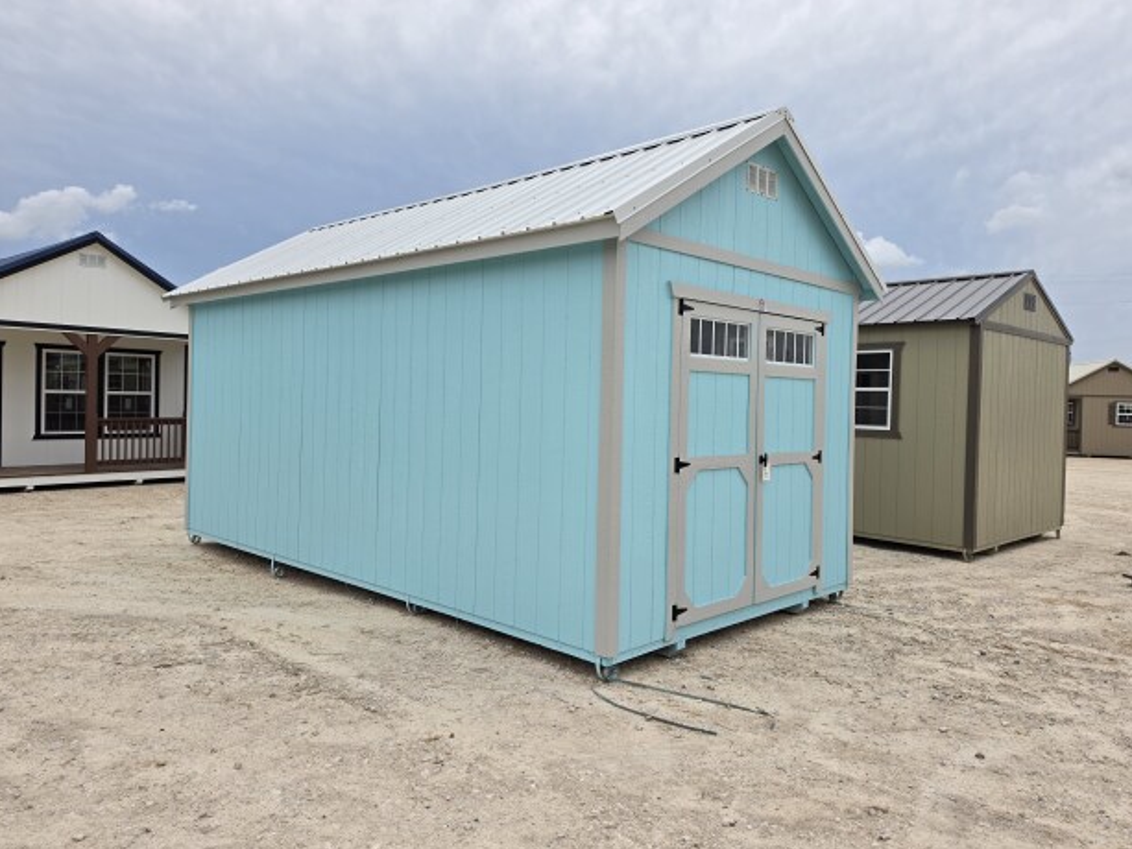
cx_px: 572
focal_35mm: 24
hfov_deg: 71.6
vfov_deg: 56.8
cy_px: 413
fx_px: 785
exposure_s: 1/7939
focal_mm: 6.5
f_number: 1.4
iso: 50
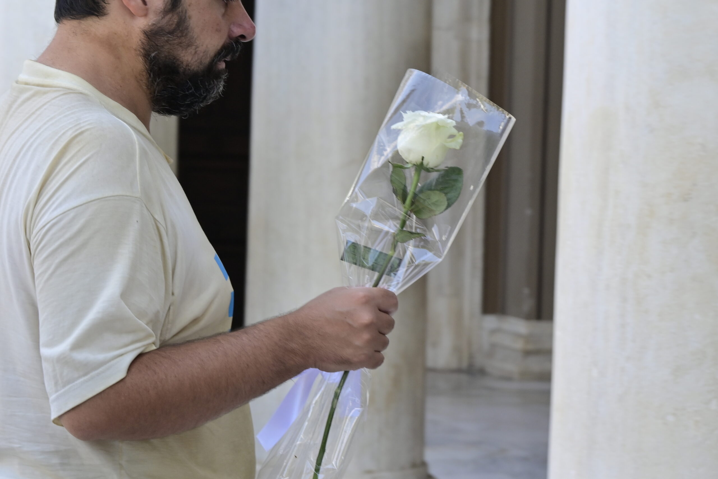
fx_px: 2513
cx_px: 359
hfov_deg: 16.3
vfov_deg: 10.9
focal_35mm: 126
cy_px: 240
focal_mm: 84
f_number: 9
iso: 500
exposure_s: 1/200
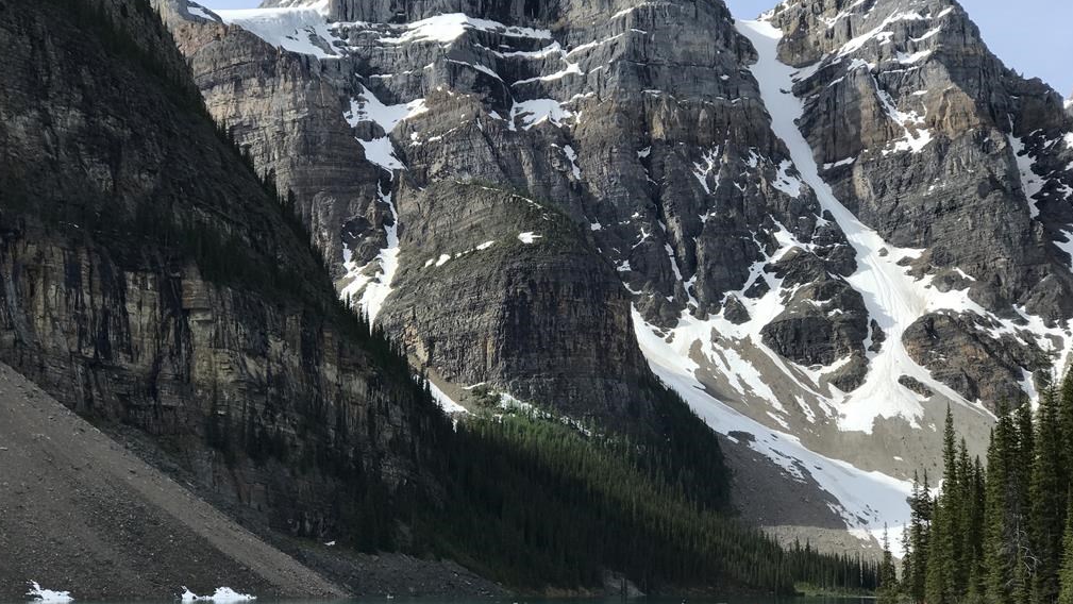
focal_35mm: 63
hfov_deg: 33.3
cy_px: 247
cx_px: 536
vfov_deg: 19.1
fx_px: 1793
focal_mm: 6.6
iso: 20
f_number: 2.8
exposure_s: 1/736
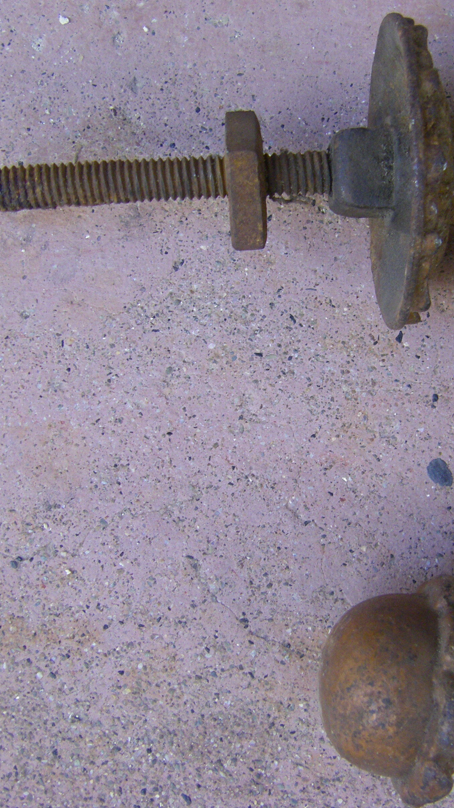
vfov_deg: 37.2
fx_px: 1199
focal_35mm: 56
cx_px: 338
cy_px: 406
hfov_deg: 21.3
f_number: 3.5
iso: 200
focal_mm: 6.3
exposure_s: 1/100
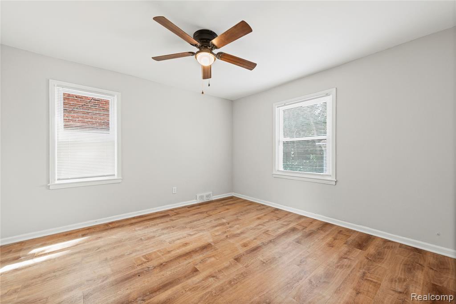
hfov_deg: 104.3
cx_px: 228
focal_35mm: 14
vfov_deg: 81.2
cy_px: 152
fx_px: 177
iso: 400
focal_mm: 14
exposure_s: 1/5
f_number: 10
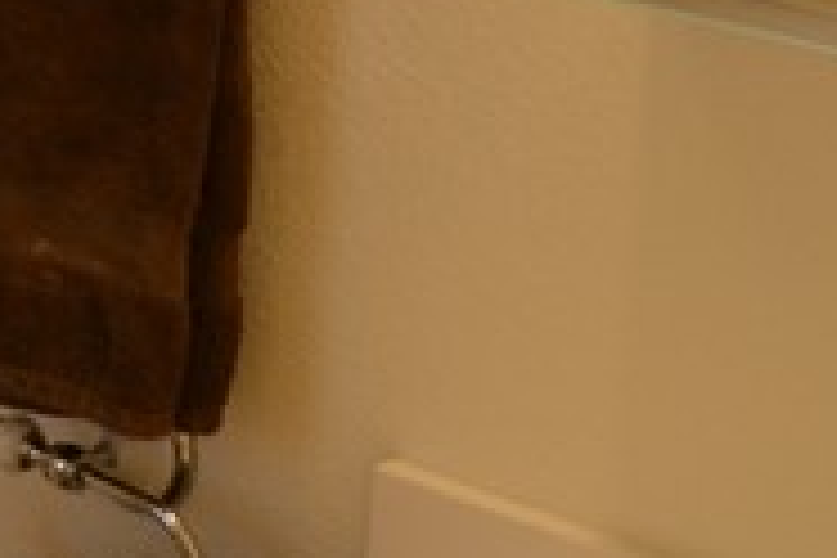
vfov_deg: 8.6
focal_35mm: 158
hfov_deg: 12.0
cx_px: -626
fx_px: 3673
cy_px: -162
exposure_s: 1/60
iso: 400
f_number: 4
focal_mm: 18
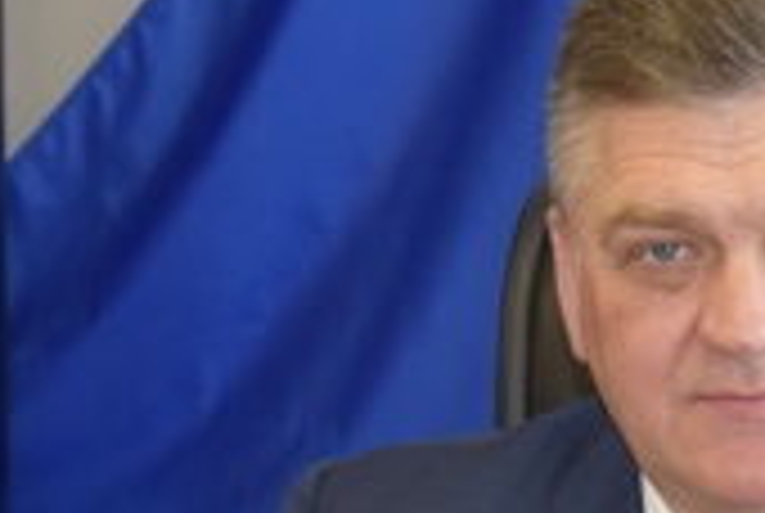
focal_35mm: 185
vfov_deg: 7.4
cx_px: 788
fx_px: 3933
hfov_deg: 11.0
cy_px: 486
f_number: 4.5
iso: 800
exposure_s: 1/80
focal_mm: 35
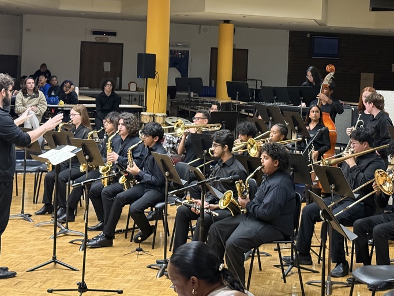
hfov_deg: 27.0
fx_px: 819
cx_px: 246
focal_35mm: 72
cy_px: 81
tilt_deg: +0.0
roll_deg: -1.8
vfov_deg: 20.3
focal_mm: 6.76
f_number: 1.78
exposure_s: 1/30
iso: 400
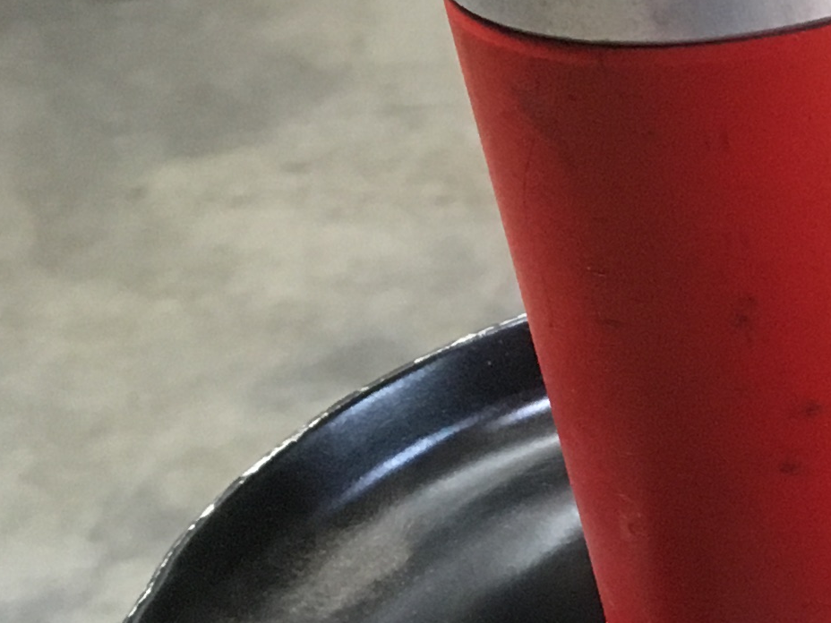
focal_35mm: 126
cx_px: 1694
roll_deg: +0.9
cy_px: 397
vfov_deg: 11.8
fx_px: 3025
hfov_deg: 13.3
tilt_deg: -32.6
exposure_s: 1/30
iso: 100
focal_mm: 4.15
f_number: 2.2
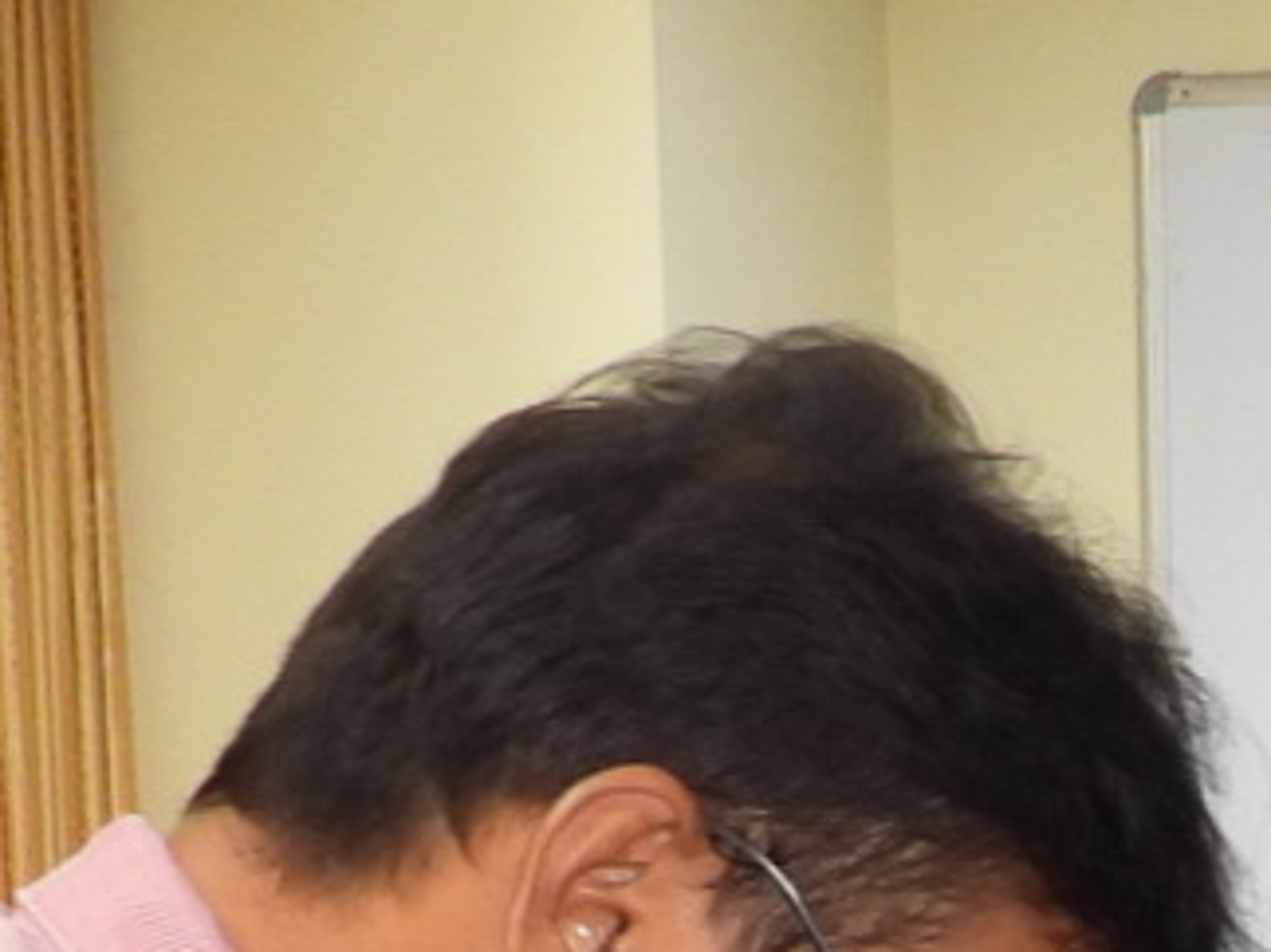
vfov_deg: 7.9
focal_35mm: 169
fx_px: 6203
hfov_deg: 11.2
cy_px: 2533
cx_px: 1964
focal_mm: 4.3
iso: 200
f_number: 2.8
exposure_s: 1/30
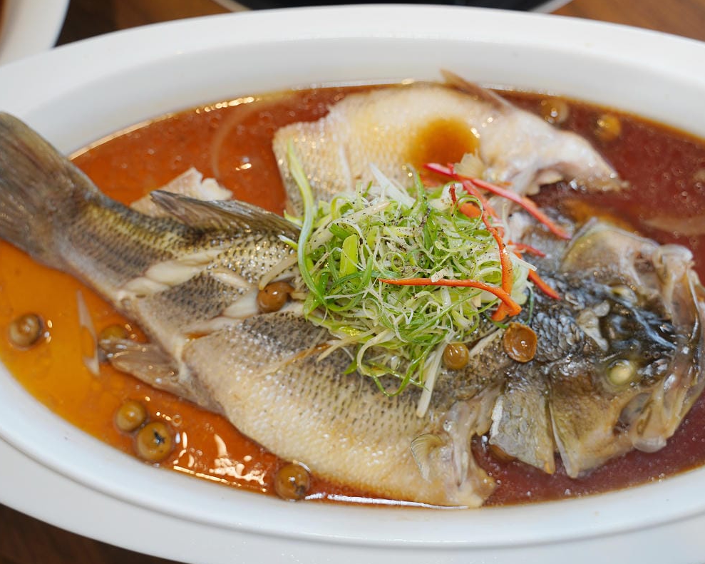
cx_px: 350
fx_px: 855
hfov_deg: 44.8
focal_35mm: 41
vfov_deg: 36.5
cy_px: 282
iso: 160
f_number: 4
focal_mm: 36
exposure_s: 1/60
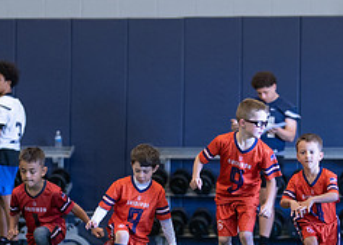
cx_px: 211
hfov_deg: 13.3
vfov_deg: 9.5
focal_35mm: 151
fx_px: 1470
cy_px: 177
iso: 1600
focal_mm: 50
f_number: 1.2
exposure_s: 1/1000
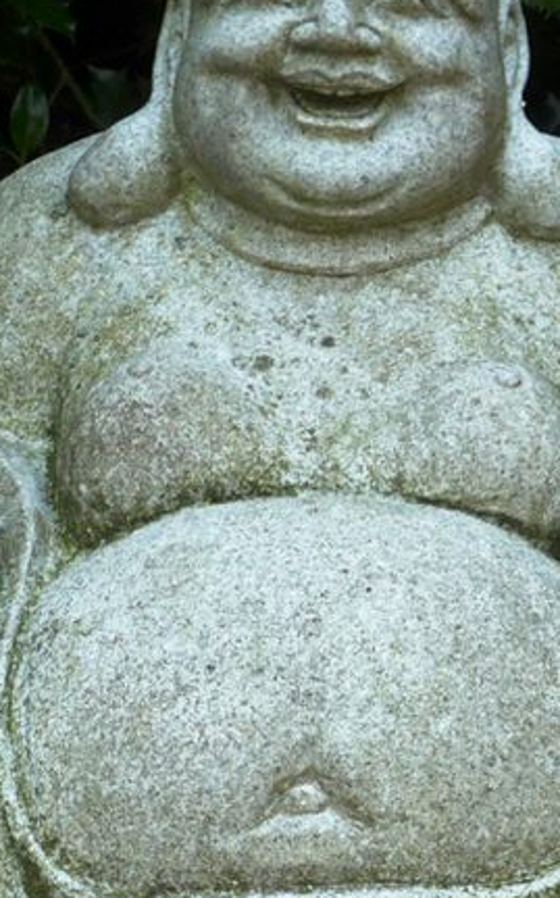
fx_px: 2884
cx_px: 383
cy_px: 698
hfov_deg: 11.1
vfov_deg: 17.6
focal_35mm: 118
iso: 100
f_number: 4.2
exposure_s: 1/100
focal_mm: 8
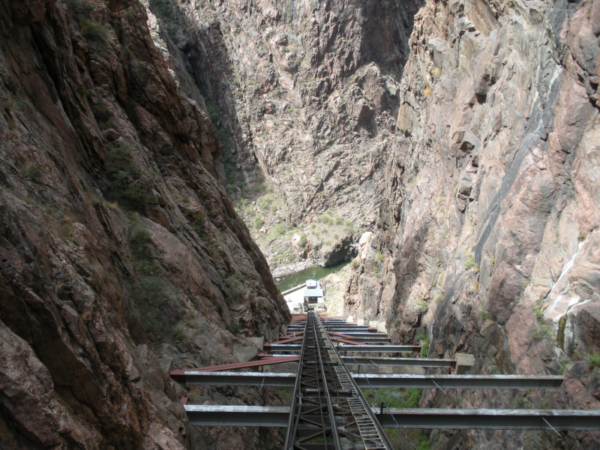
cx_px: 300
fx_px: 624
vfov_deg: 39.7
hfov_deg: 51.4
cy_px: 225
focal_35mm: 36
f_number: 3.5
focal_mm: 6.3
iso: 64
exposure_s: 1/175
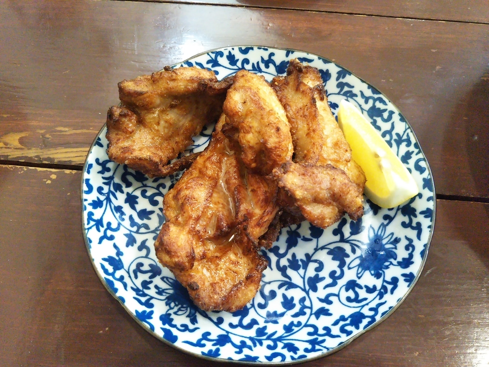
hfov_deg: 60.0
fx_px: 424
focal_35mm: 30
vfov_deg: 46.8
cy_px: 184
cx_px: 244
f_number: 2.2
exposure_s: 1/23
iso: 473
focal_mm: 4
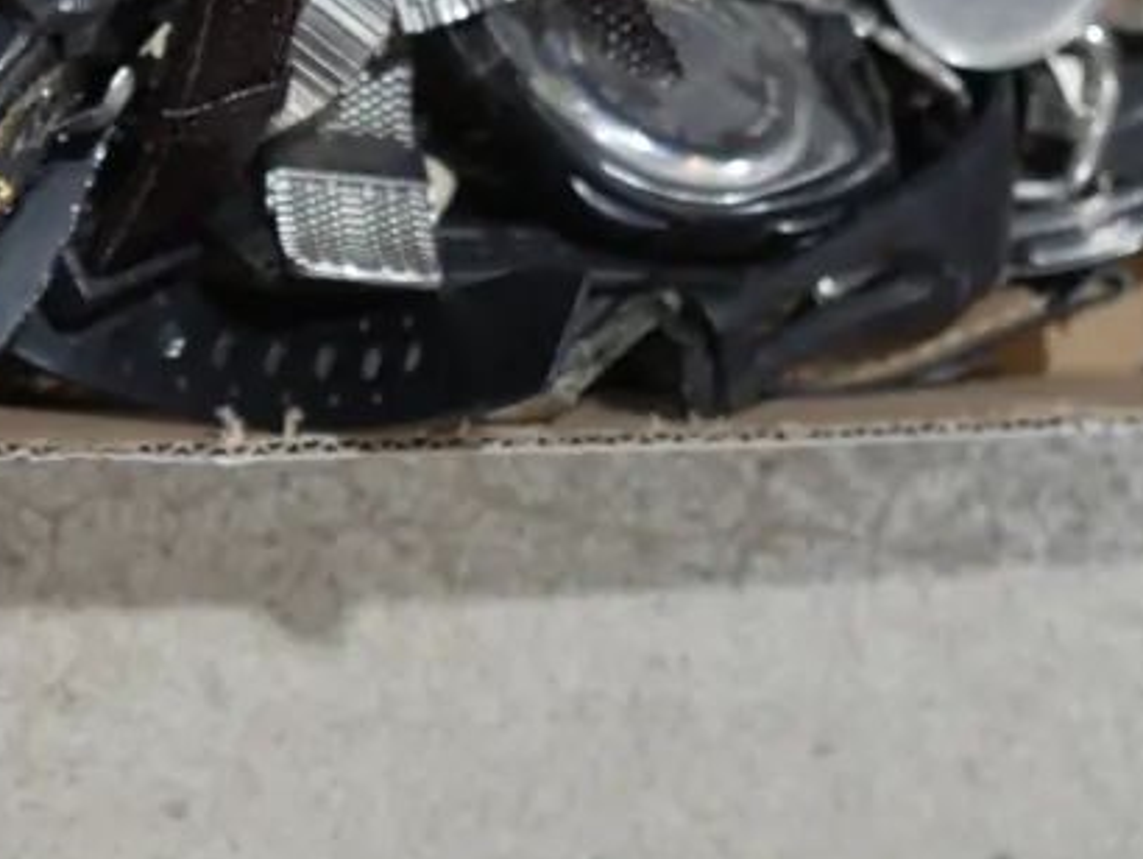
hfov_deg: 12.6
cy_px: -52
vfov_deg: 9.5
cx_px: 92
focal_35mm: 155
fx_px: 5121
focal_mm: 31
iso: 640
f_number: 5.4
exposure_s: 1/80
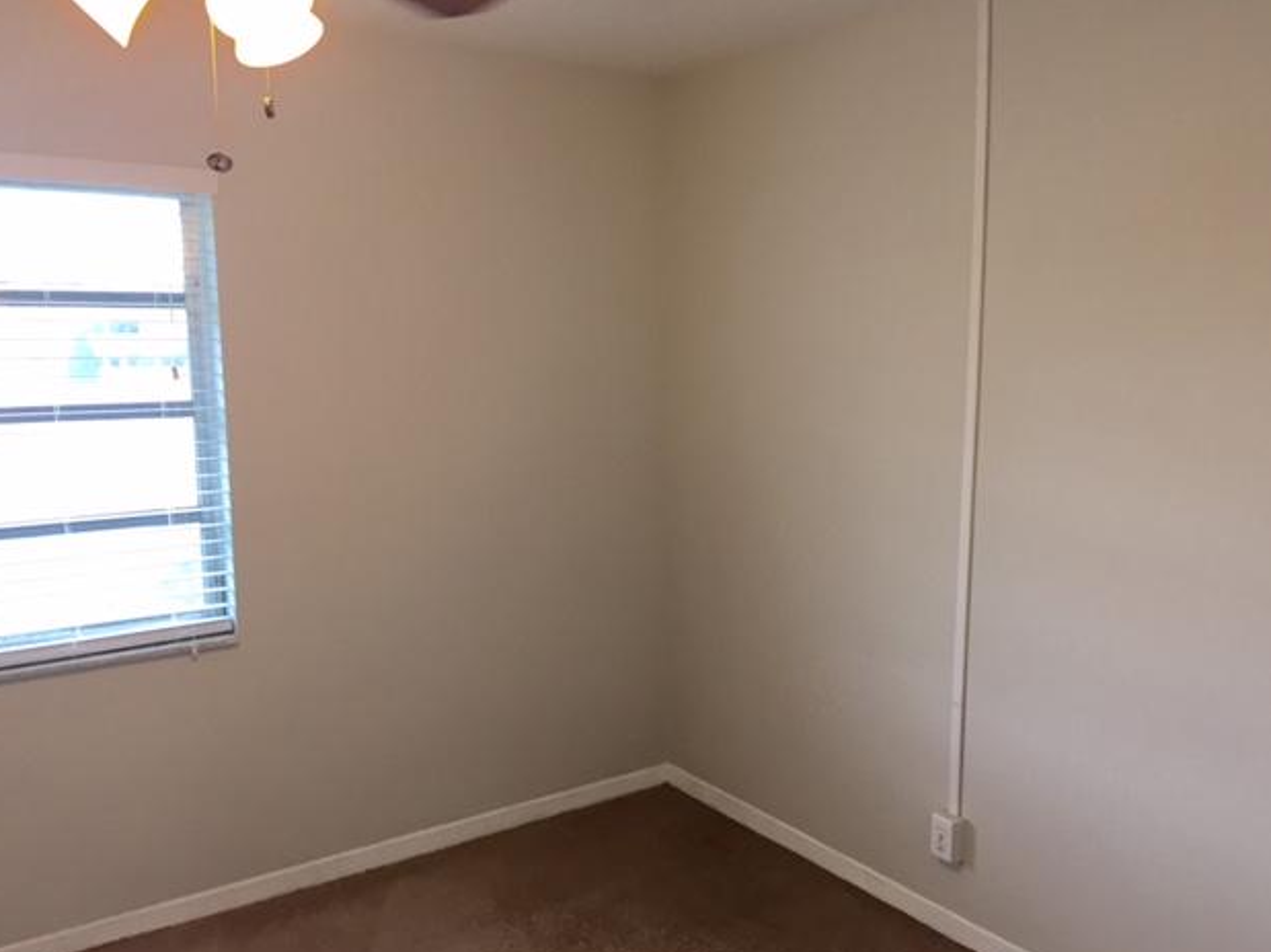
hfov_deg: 60.0
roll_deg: -0.9
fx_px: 1101
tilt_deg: -6.2
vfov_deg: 46.8
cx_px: 645
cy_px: 488
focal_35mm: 30
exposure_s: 1/30
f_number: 2.2
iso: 32
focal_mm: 4.15
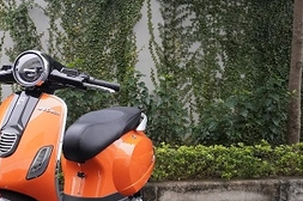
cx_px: 80
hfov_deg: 34.4
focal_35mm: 57
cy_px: 188
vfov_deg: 23.0
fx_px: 479
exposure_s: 1/160
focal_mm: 20
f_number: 4
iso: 2500
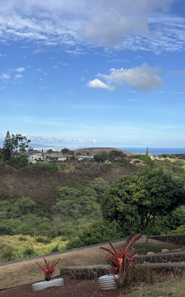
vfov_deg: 52.8
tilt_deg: -1.1
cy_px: 149
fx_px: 299
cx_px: 91
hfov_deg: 34.4
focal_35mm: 37
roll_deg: +0.3
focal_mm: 5.96
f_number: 1.6
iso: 50
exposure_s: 1/3311
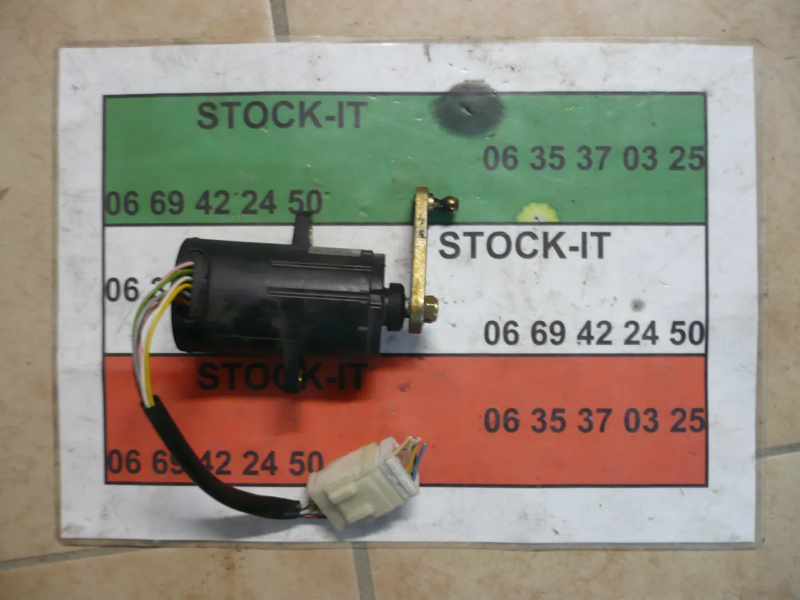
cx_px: 400
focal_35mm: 35
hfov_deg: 52.6
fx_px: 809
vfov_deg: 40.7
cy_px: 300
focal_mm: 5.8
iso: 200
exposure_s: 1/10
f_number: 2.8
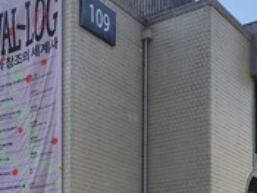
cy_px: 262
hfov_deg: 23.3
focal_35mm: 79
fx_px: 586
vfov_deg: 17.3
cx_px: -25
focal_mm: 5.4
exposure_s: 1/3333
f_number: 1.8
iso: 20
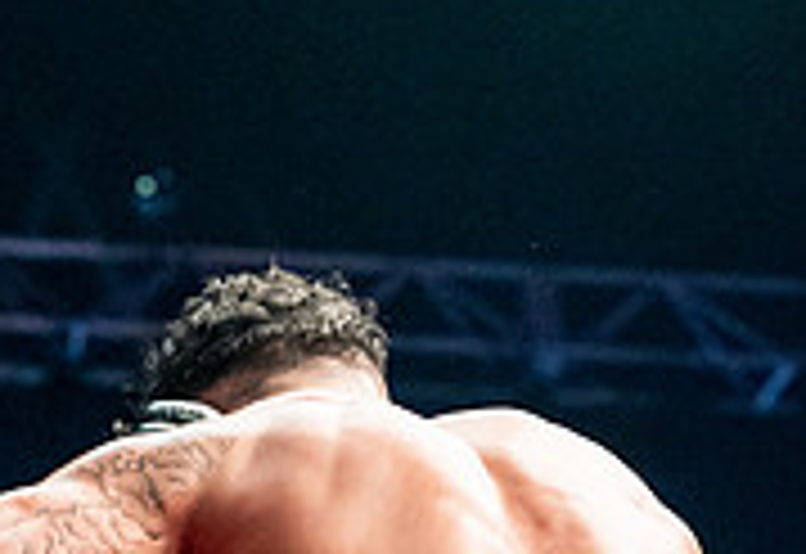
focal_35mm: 189
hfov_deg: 10.8
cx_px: 190
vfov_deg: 7.3
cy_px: 708
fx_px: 4272
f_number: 2.8
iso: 4000
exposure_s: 1/1000
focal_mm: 50
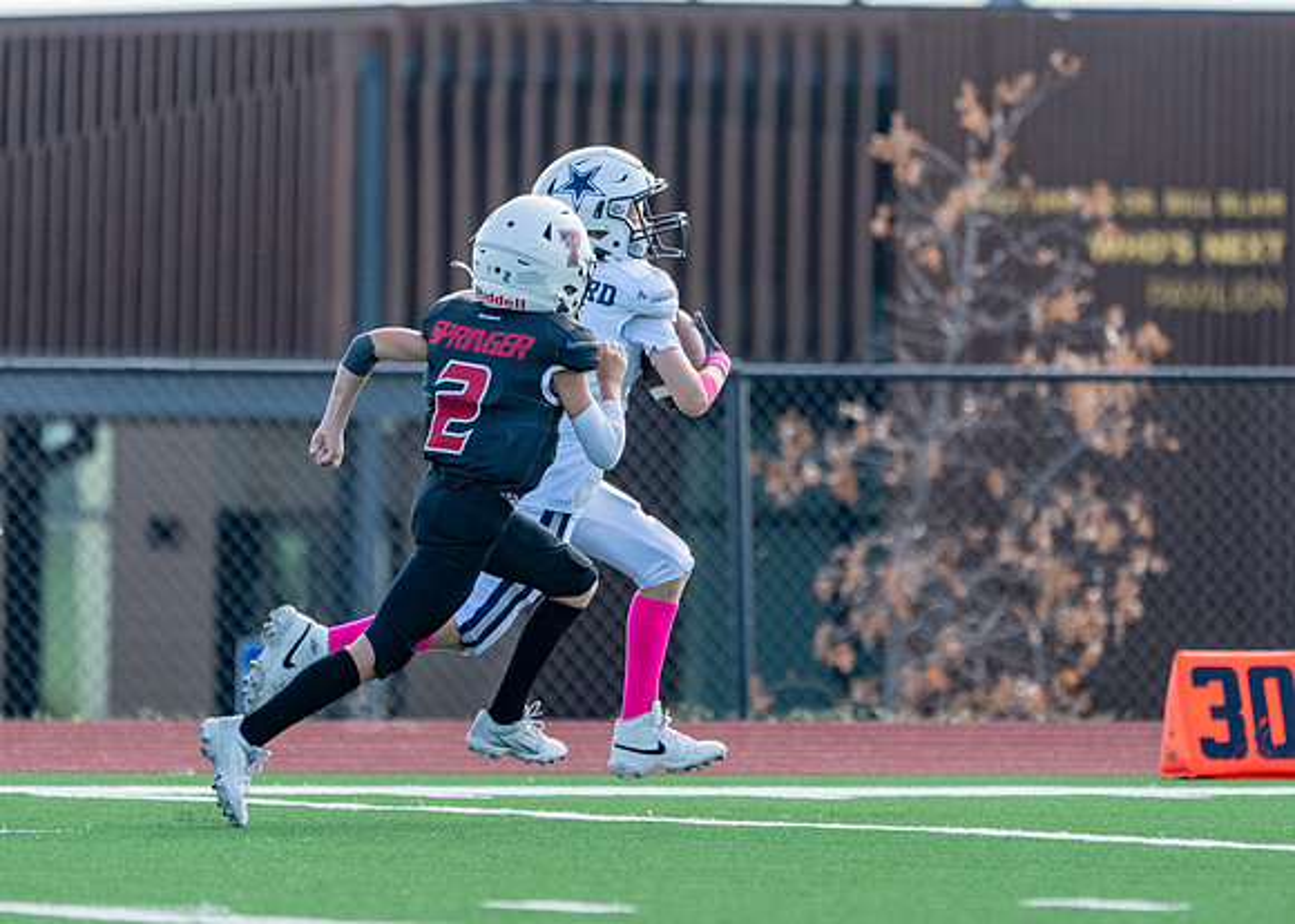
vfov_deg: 2.4
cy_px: 405
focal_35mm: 594
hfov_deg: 3.4
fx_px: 21824
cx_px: 756
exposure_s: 1/1250
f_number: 5.6
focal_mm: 400
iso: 500
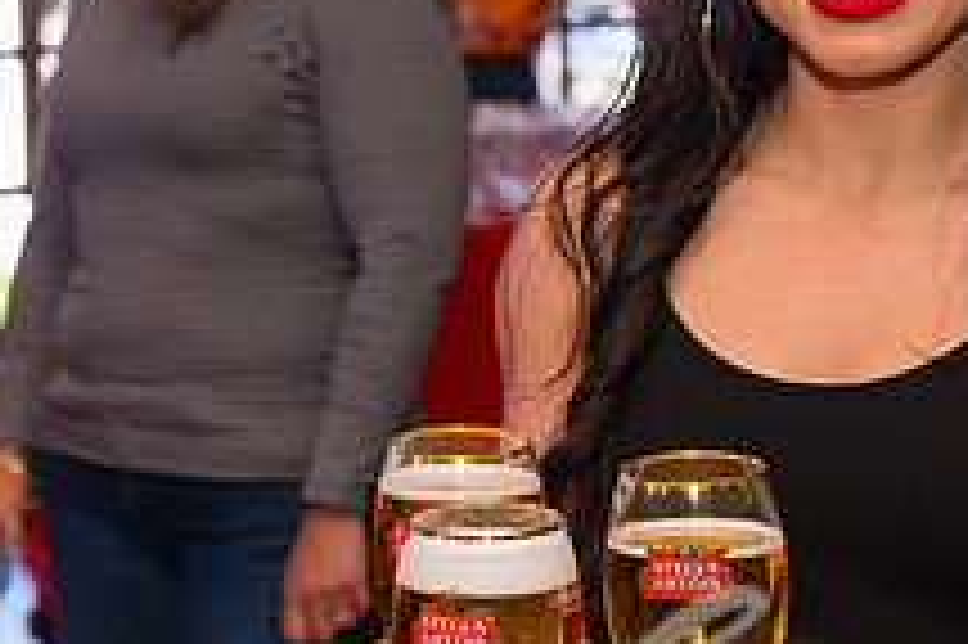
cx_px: 509
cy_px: 333
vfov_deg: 11.0
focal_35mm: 124
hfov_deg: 16.5
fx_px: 3332
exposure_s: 1/200
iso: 400
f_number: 4.5
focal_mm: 46
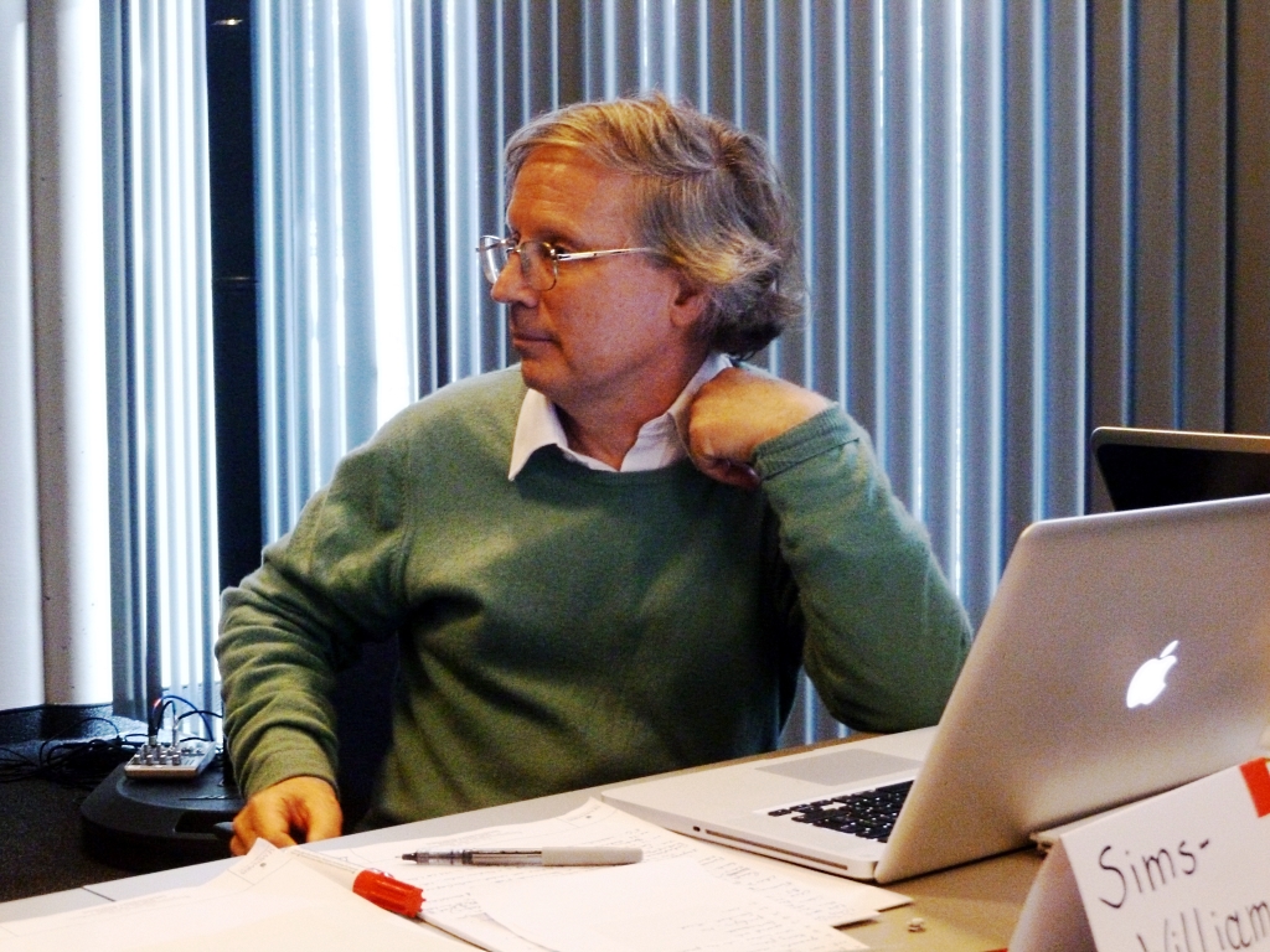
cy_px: 476
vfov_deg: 22.3
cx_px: 635
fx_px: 2421
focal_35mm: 66
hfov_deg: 29.4
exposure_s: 1/30
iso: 800
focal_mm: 11.7
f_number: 4.2
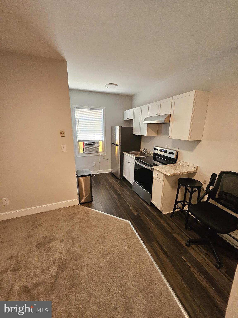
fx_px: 119
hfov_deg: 89.9
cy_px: 159
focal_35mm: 13
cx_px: 119
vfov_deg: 106.2
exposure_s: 1/60
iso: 400
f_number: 2.2
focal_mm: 1.74
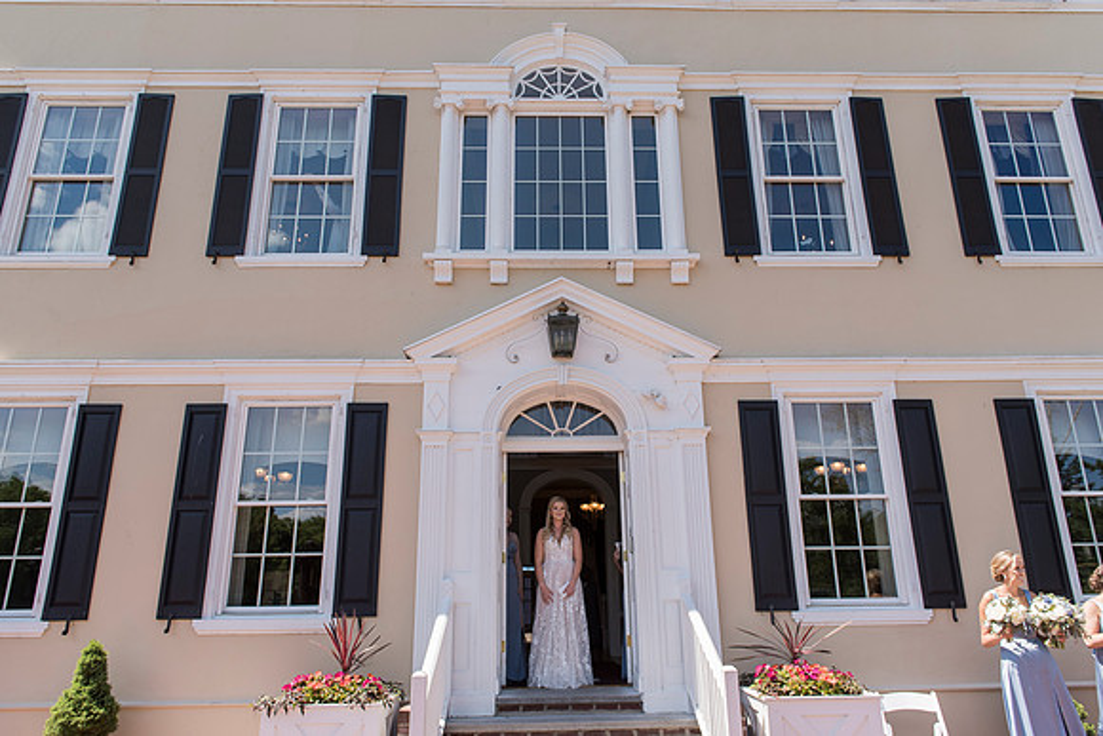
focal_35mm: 25
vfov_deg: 52.0
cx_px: 561
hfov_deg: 72.4
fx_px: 754
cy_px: 365
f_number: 4.5
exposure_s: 1/1600
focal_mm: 24
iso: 400
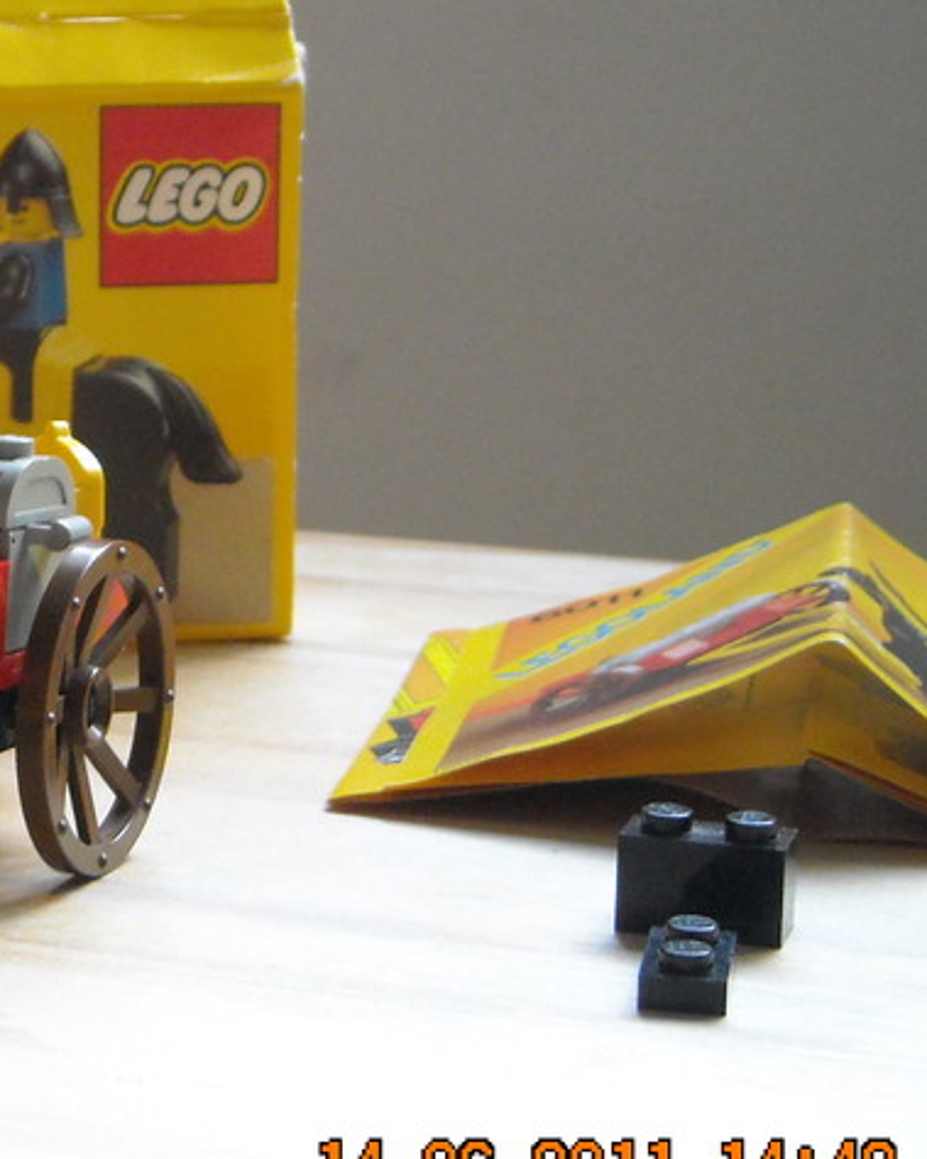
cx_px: -110
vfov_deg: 17.0
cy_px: 517
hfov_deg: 13.4
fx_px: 3877
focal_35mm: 113
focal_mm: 9.87
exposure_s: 1/52
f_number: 3.5
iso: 400
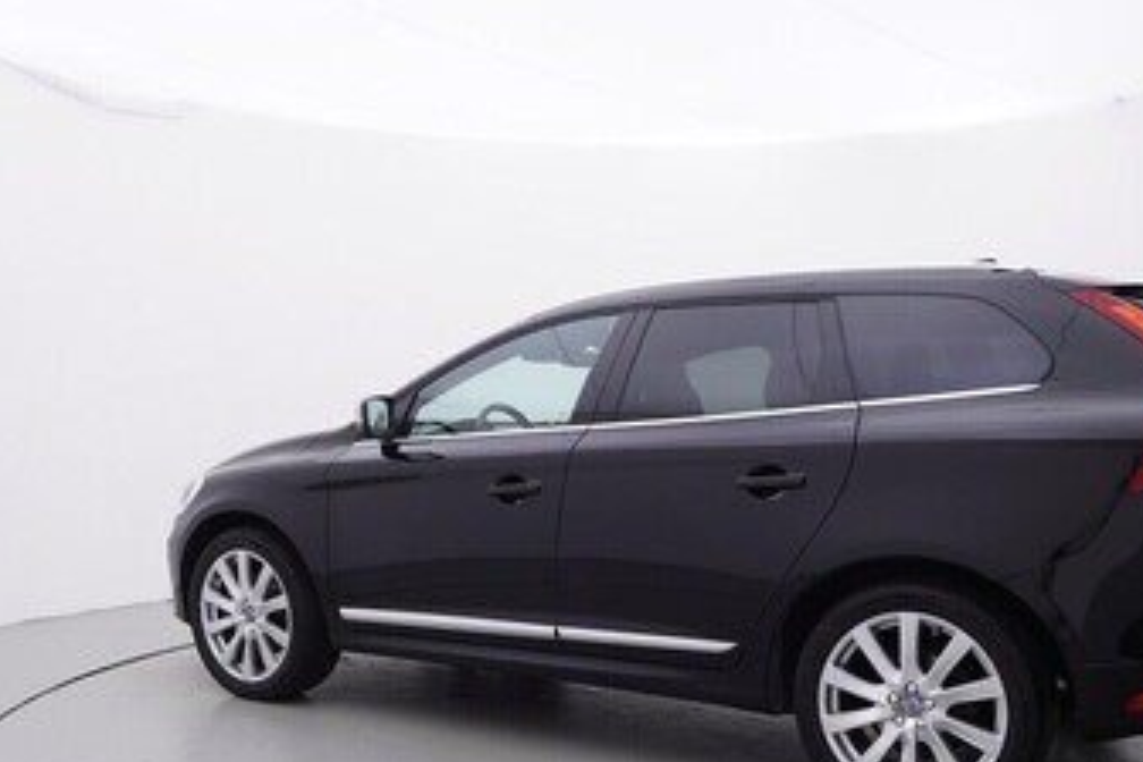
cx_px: 604
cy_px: 590
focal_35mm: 37
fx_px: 1169
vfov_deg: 35.2
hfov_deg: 52.1
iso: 200
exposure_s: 1/80
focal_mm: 15
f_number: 5
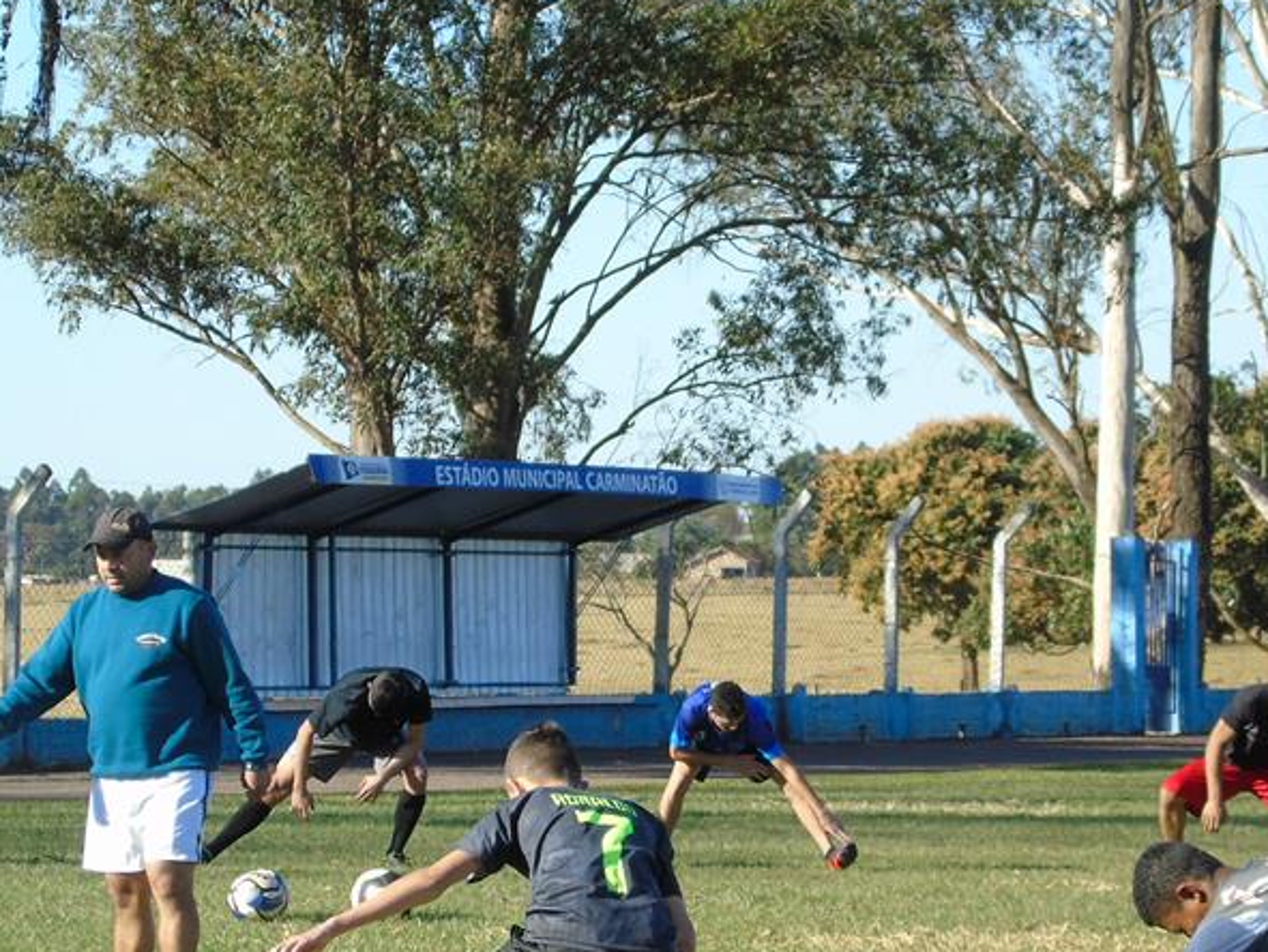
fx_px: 6854
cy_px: 731
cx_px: 669
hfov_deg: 10.6
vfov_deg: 7.9
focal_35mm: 187
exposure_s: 1/250
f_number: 4.4
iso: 80
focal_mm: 19
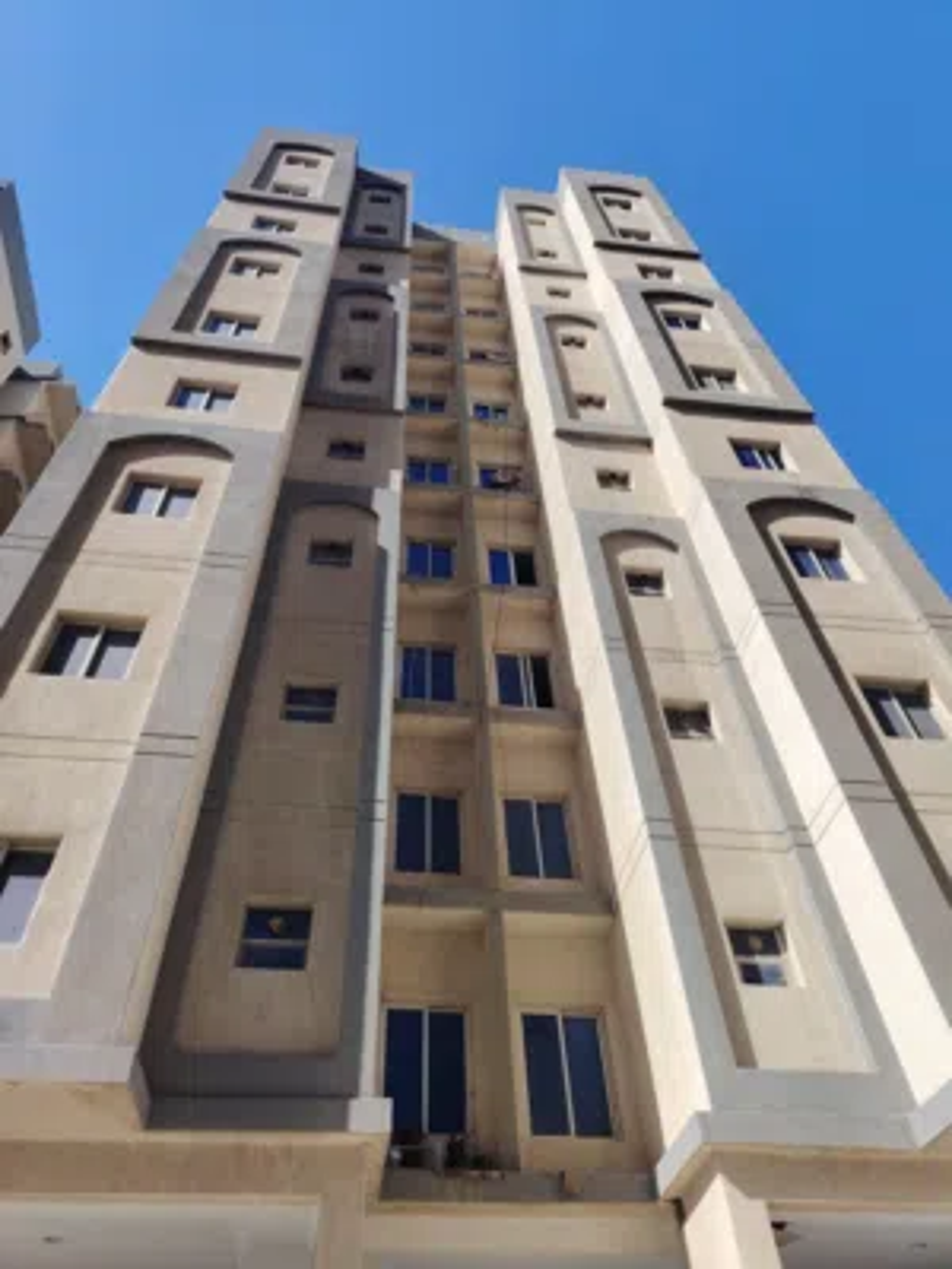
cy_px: 634
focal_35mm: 24
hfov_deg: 56.8
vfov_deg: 71.6
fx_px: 880
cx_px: 476
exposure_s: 1/1122
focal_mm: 5.25
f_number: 1.75
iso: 100
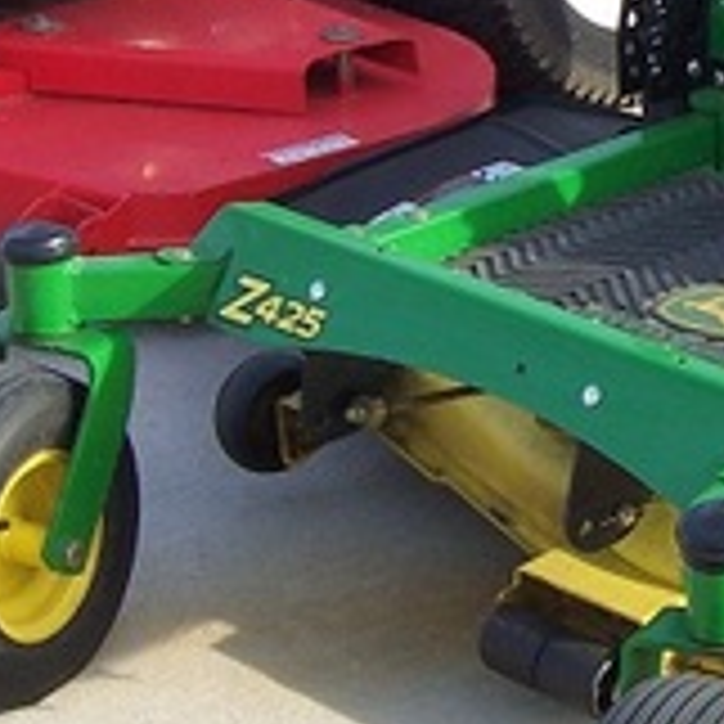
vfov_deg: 12.7
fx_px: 3242
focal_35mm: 137
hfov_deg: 12.4
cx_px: 944
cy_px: 139
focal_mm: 7
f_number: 5.6
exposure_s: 1/125
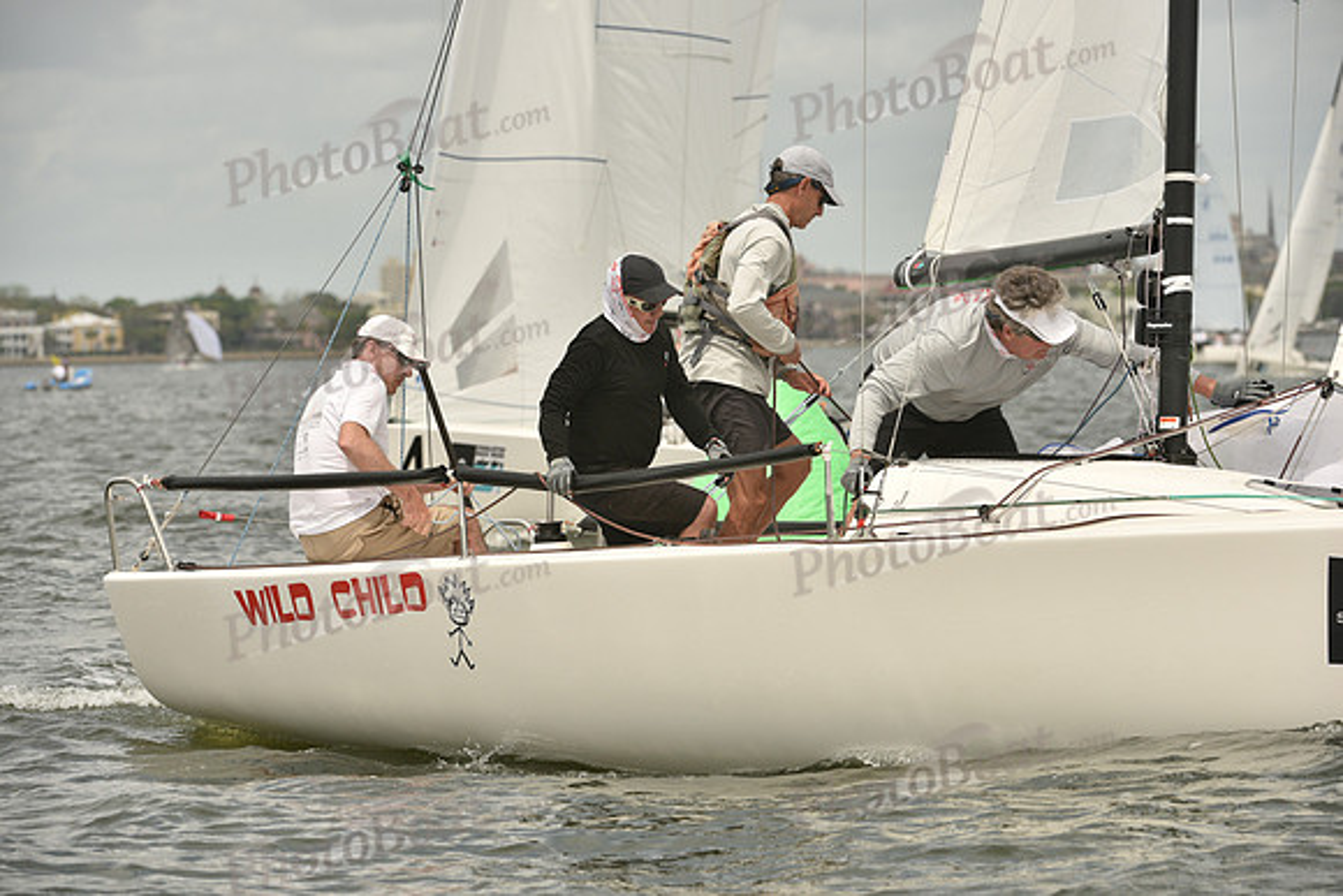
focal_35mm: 220
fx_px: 8209
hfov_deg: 9.4
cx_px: 672
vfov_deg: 6.2
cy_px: 448
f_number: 8
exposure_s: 1/1250
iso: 320
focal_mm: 220
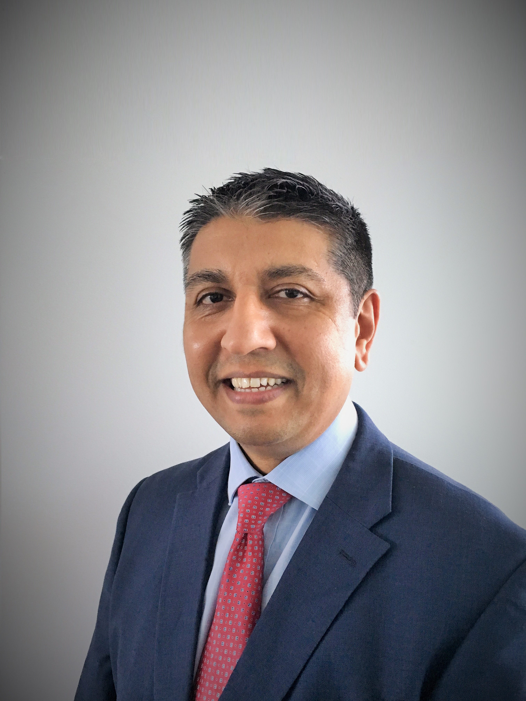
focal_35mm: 29
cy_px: 350
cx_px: 263
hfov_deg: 48.2
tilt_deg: -6.8
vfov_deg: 61.7
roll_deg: +0.3
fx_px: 588
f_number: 2.2
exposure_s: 1/17
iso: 200
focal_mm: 4.15
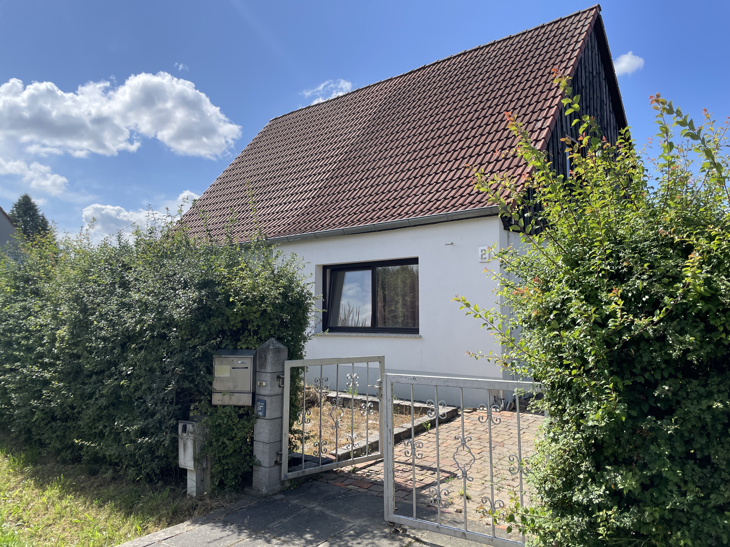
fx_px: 548
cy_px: 274
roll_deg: +0.7
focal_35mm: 26
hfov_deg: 67.3
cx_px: 365
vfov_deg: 53.1
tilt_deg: +4.6
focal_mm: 4.2
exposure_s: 1/3040
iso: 32
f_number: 1.6
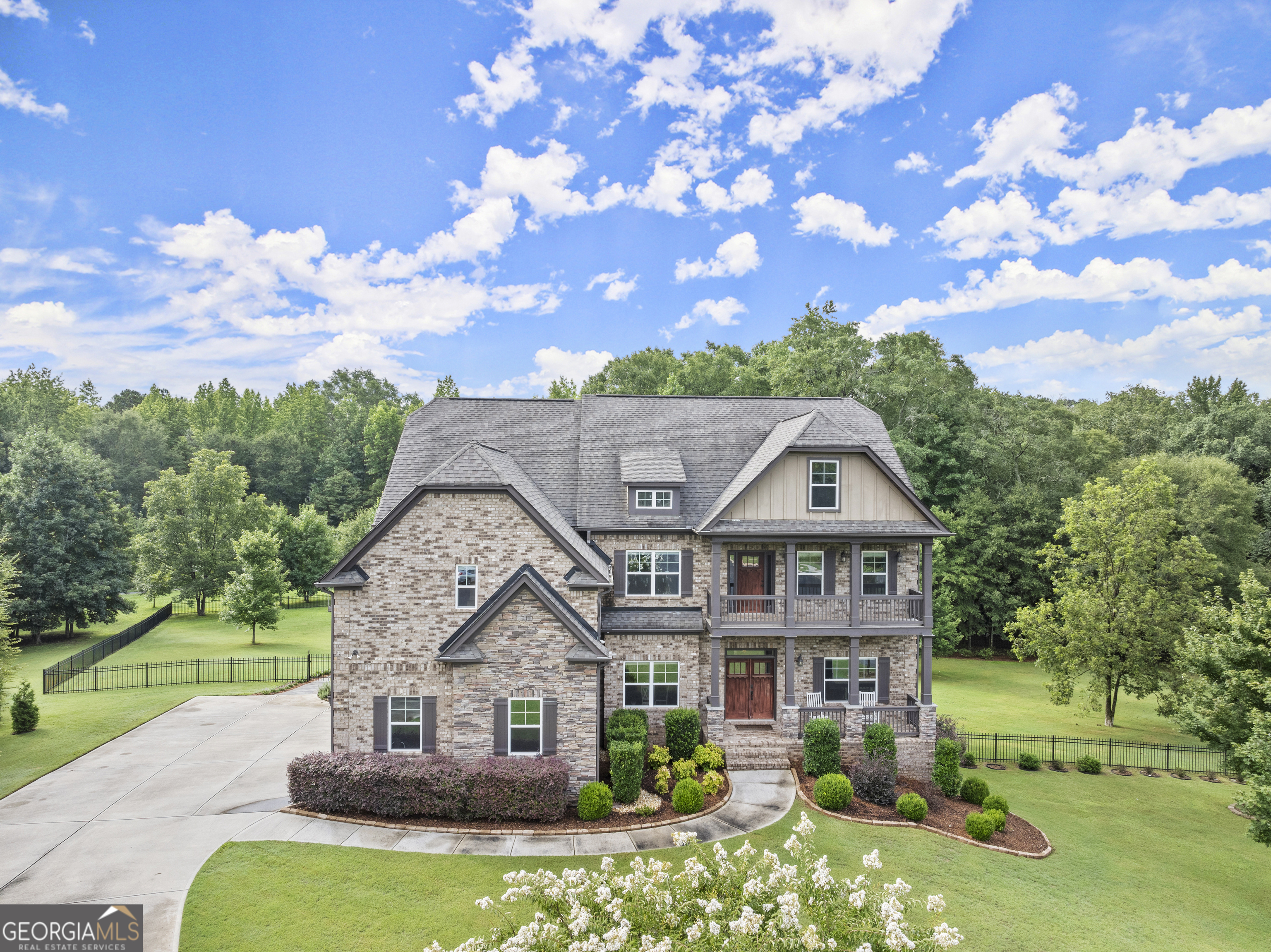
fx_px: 881
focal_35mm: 24
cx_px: 636
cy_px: 476
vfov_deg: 56.8
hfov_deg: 71.6
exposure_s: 1/60
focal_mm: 12.29
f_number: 5
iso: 200
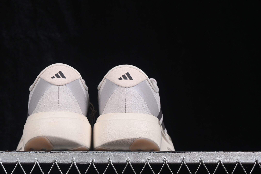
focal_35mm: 95
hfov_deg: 21.4
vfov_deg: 14.4
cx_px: 99
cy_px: 83
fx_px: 689
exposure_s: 1/80
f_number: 8
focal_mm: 50
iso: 160
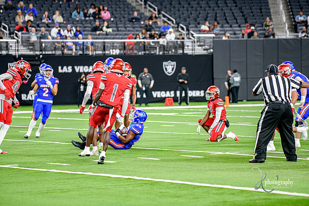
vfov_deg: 8.6
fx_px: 1374
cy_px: 103
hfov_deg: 12.8
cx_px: 154
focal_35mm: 160
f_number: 2.8
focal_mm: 160
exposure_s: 1/400
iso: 1250
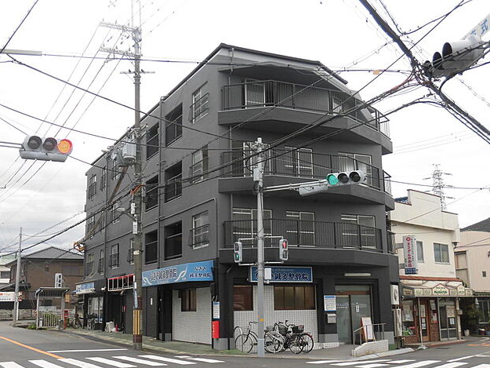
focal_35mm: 44
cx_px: 240
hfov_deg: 42.9
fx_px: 623
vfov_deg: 32.9
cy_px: 181
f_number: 3.8
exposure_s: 1/200
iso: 100
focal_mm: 7.72
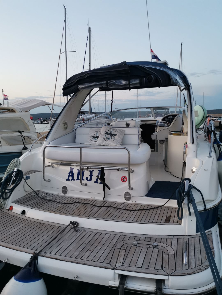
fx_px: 231
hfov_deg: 51.4
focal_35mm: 27
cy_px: 148
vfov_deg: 65.3
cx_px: 111
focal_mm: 5.58
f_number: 1.8
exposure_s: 1/100
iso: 200
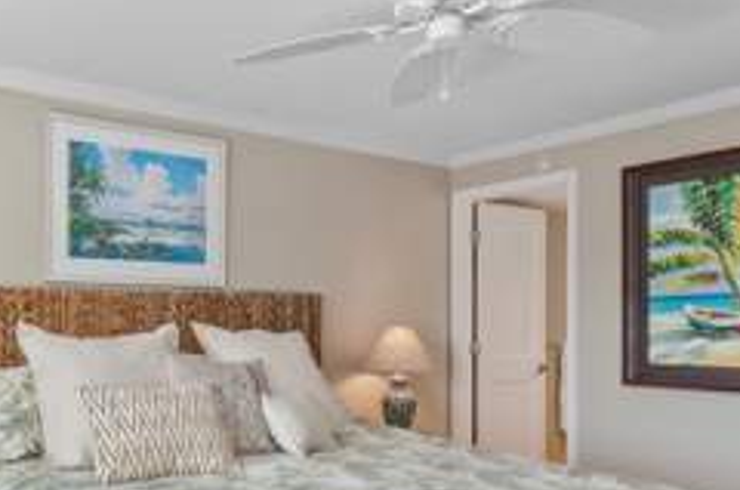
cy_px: 327
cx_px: 222
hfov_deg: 59.9
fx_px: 615
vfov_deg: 42.8
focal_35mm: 30
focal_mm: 10
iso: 200
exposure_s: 1/8
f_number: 8
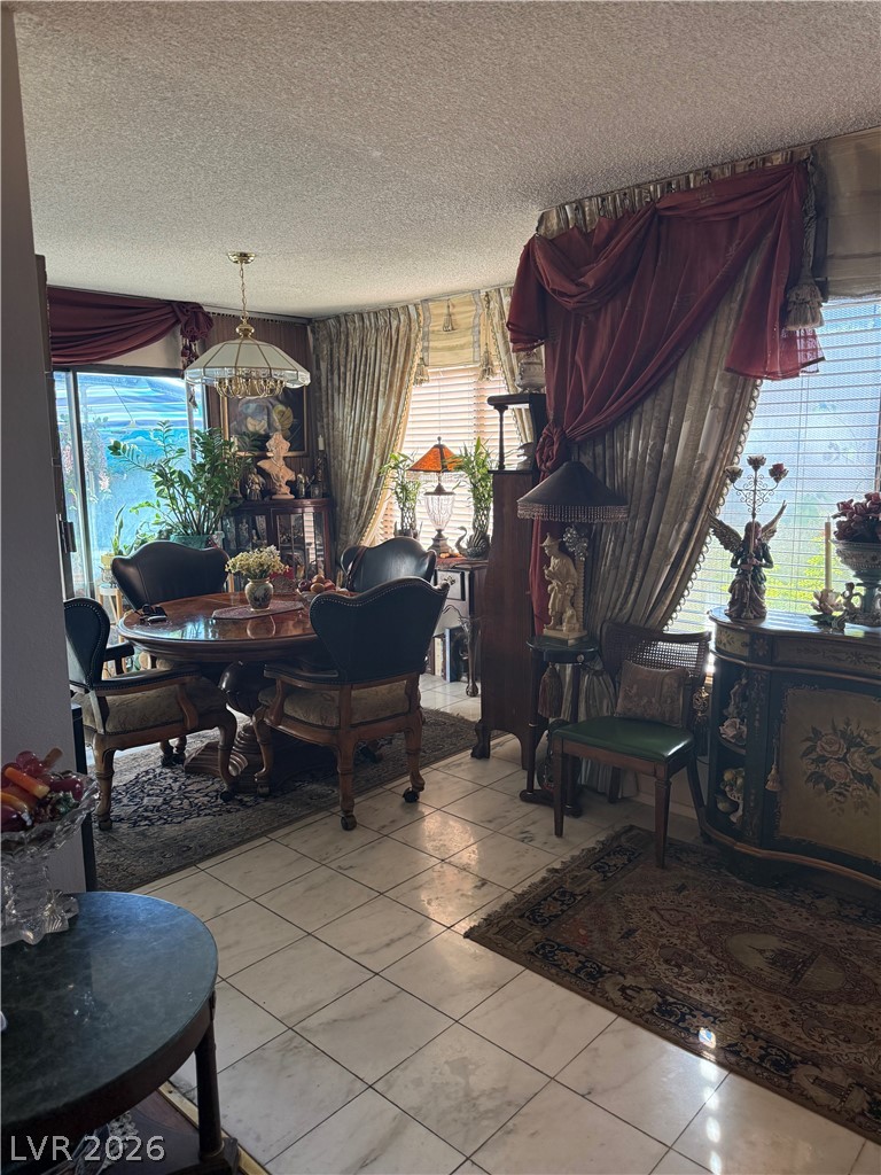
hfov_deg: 56.8
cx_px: 440
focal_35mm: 24
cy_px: 588
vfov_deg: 71.6
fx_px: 814
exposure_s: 1/120
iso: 250
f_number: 1.78
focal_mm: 6.76
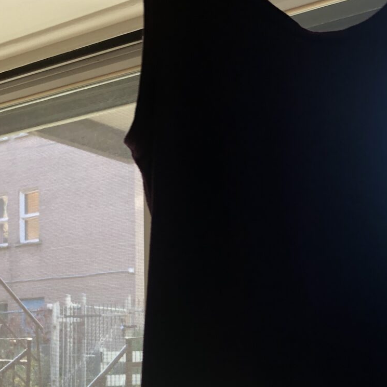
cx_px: 244
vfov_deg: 24.8
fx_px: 860
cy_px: 331
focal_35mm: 68
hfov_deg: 25.3
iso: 50
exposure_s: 1/120
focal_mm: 3.99
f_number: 1.8
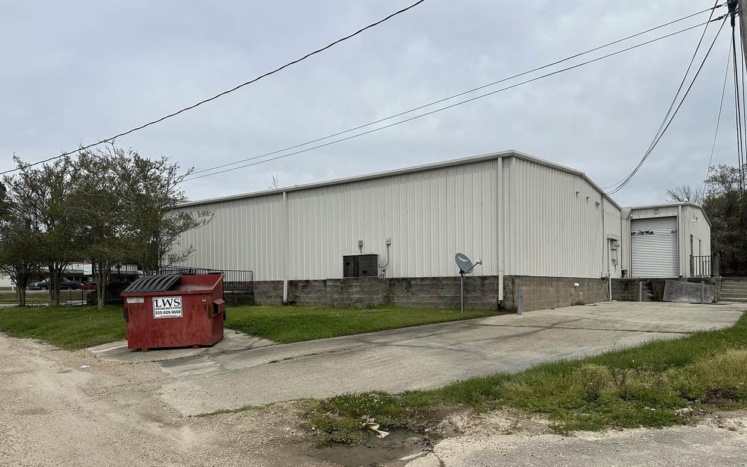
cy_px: 276
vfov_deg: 47.4
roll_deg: -0.7
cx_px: 374
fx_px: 529
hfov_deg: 70.4
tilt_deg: -0.1
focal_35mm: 26
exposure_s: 1/8929
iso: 80
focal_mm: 6.86
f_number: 1.78
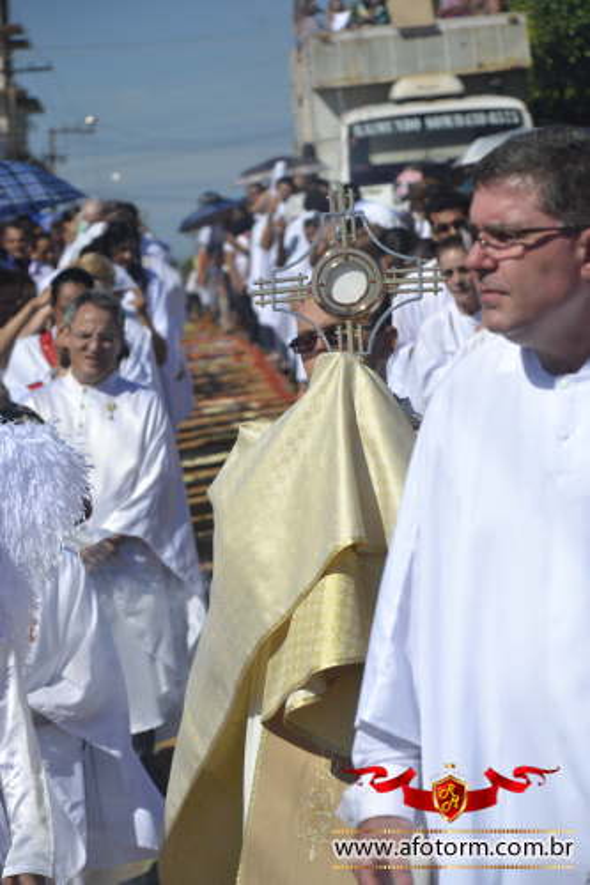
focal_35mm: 150
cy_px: 442
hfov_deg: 9.1
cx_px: 295
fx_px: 3690
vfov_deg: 13.7
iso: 100
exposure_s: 1/800
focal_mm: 100
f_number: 7.1
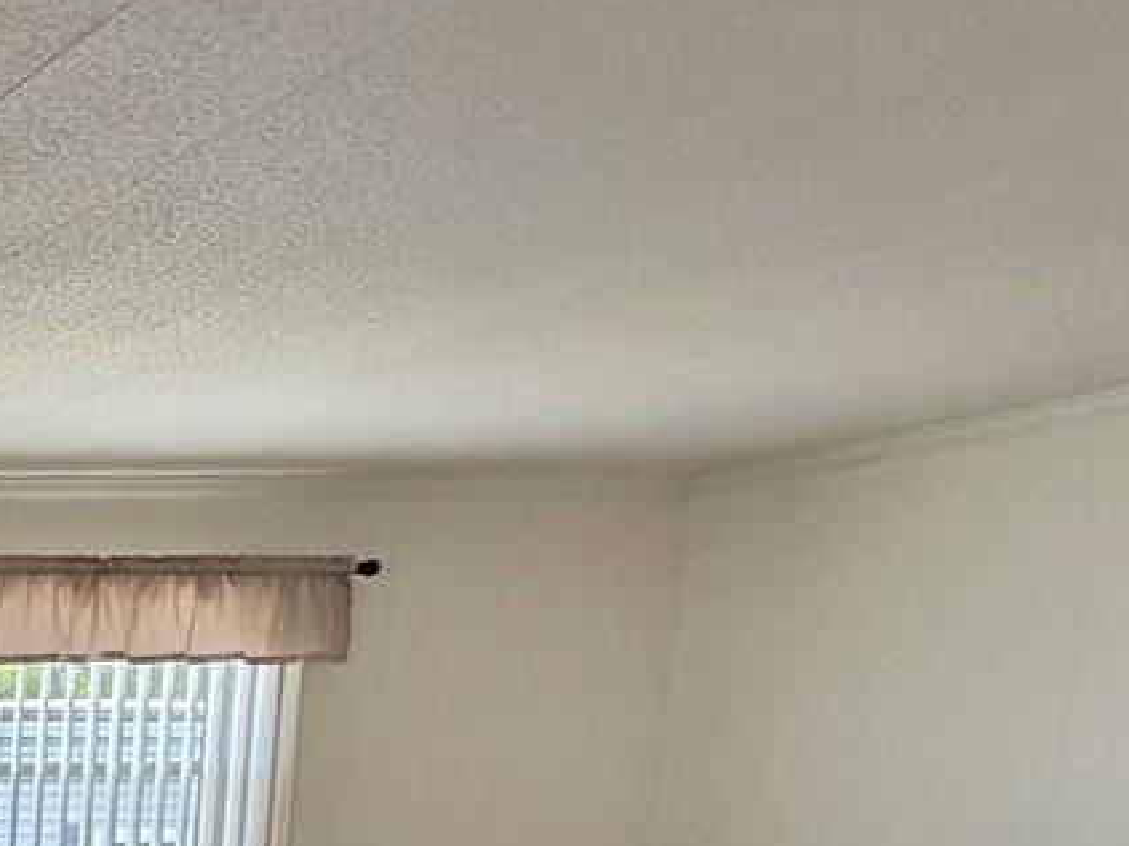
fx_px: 1728
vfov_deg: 24.9
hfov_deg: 21.4
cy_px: 1014
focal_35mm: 53
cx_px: -956
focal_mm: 2.22
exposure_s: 1/120
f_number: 2.2
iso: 125
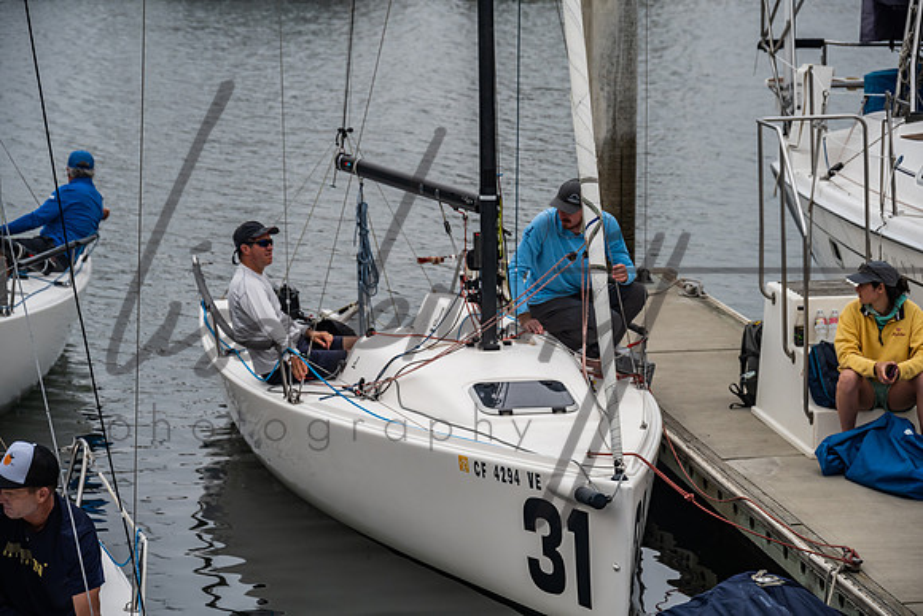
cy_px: 308
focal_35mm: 110
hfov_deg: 18.6
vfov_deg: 12.5
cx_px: 462
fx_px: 2821
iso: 400
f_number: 6.3
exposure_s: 1/800
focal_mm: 110
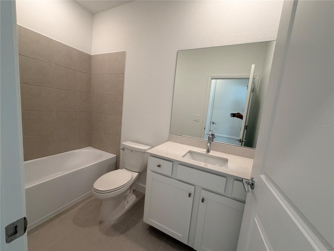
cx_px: 167
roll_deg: -4.1
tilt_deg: -5.3
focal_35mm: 14
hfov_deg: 102.1
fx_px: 135
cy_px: 126
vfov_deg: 85.7
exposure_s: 1/120
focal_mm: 2.22
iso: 200
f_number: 2.2
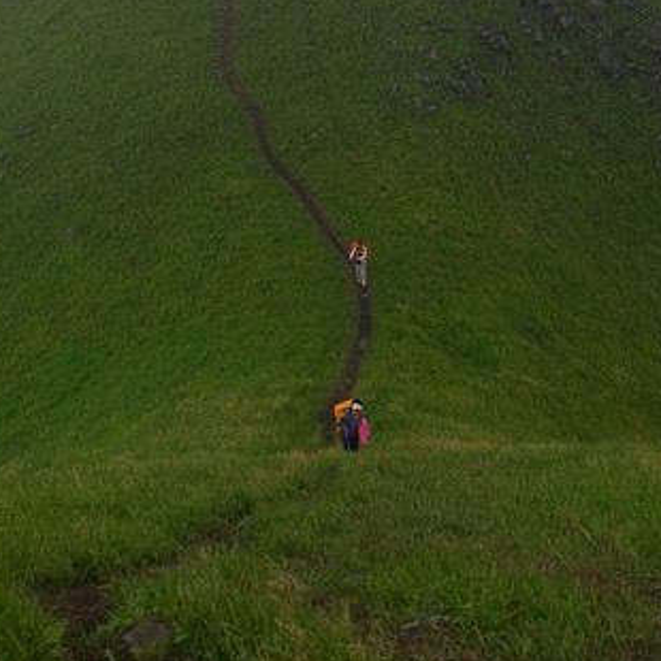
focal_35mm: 65
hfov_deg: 26.4
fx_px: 1404
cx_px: 225
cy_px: -66
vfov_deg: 24.7
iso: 100
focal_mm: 22
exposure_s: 1/125
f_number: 9
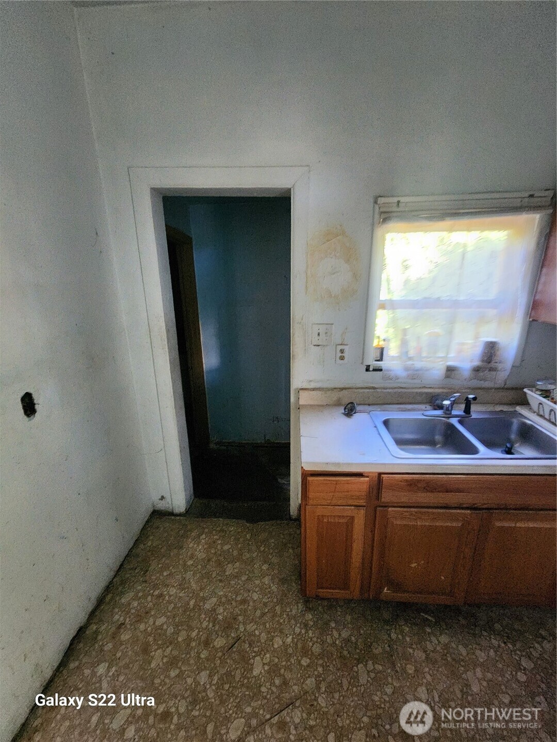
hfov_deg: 89.9
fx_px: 279
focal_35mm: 13
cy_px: 371
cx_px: 278
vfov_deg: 106.2
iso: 640
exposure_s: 1/24
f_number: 2.2
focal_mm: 2.2
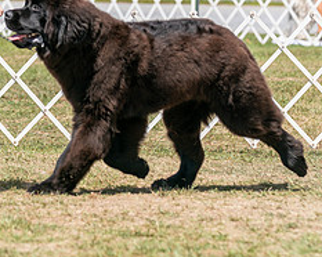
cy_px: -43
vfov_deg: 3.8
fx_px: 3837
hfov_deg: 4.8
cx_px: 85
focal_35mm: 403
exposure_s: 1/1600
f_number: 4.5
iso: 250
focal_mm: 148
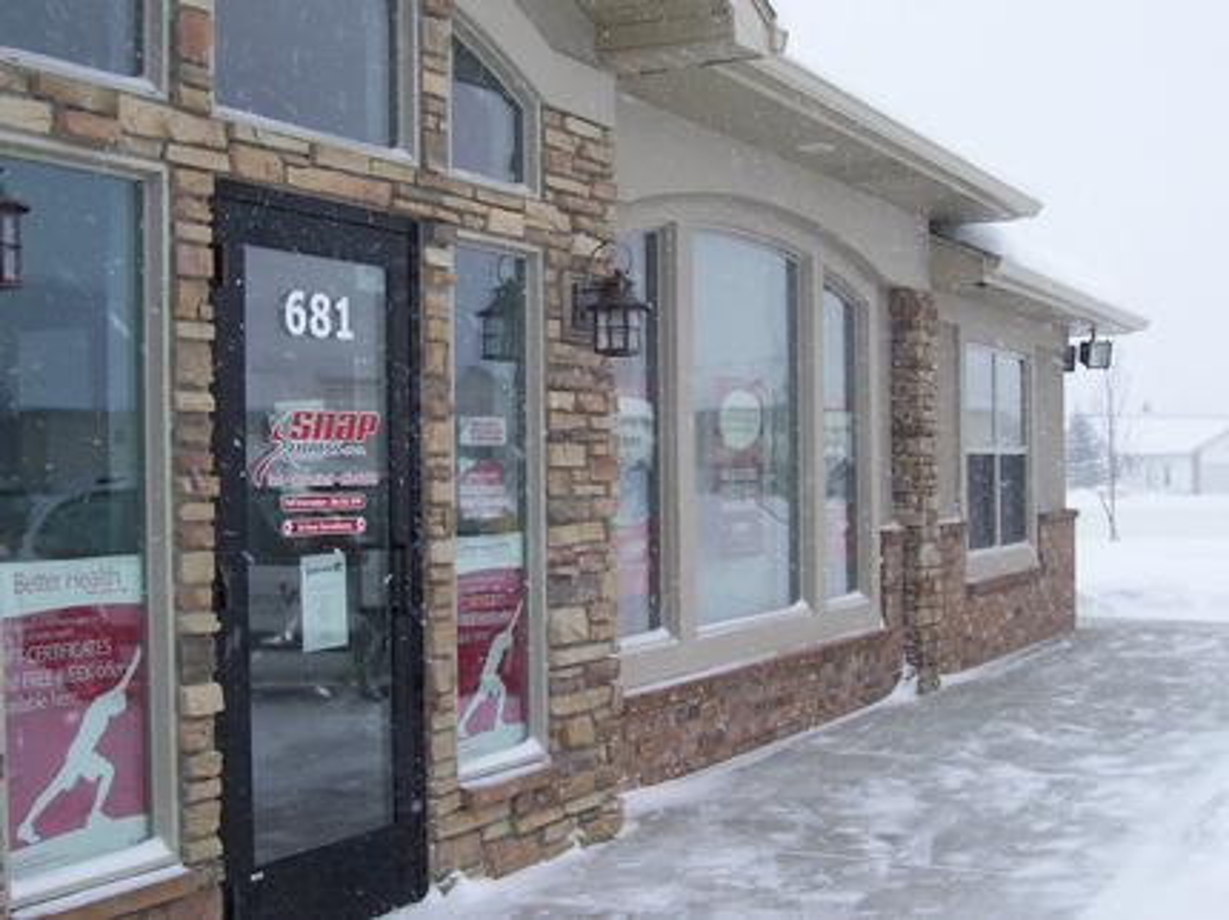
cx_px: 614
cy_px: 460
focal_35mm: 46
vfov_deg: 31.5
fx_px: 1632
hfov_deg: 41.3
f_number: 5.6
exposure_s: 1/180
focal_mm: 7
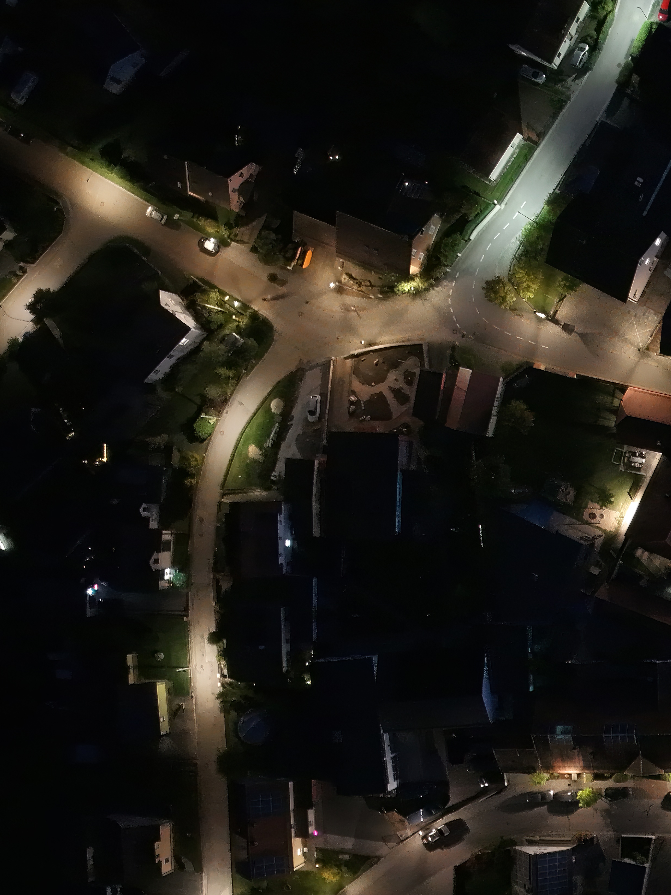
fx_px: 1551
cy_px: 487
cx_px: 1012
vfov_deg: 32.2
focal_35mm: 60
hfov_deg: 20.7
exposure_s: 1/3.33
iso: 2450
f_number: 1.8
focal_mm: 6.5
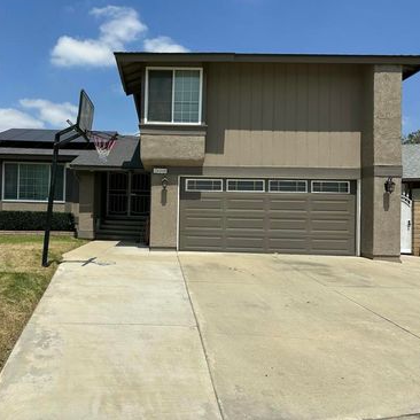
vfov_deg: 55.6
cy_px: 206
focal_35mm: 29
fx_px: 398
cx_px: 155
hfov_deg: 54.9
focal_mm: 6.86
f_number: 1.78
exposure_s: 1/7576
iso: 80
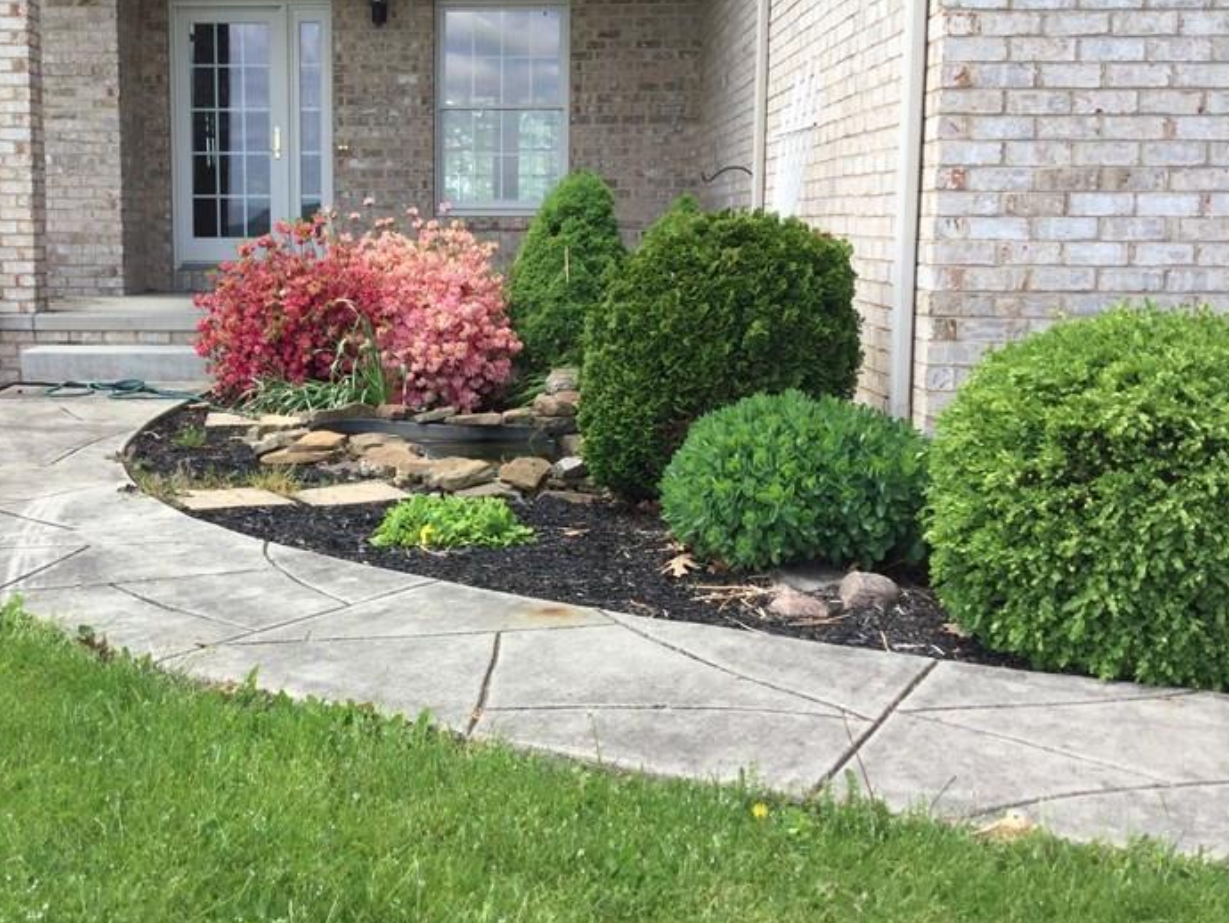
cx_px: 415
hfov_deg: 40.7
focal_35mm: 46
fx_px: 1634
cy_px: 417
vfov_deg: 31.5
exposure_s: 1/460
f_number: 2.4
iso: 25
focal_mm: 3.3
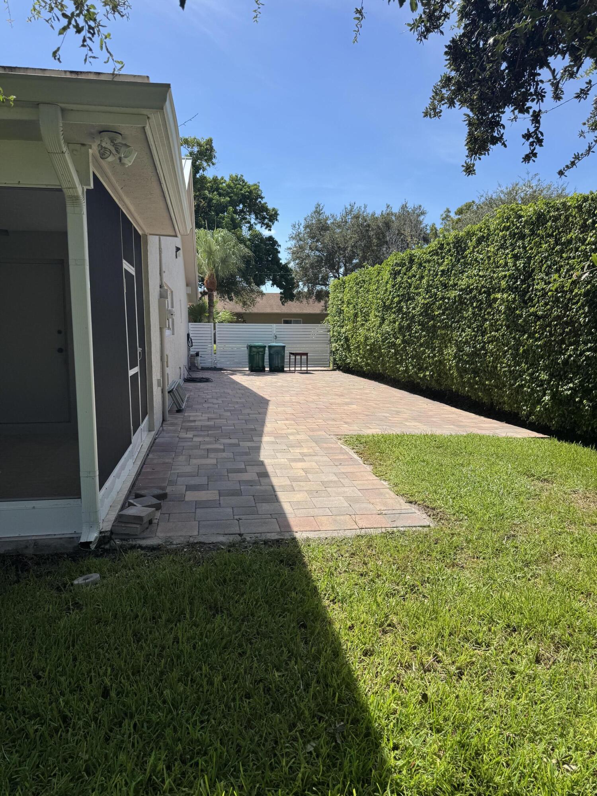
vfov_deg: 71.6
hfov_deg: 56.8
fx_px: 552
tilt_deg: -7.4
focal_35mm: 24
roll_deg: -0.2
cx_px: 298
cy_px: 398
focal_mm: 6.76
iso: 80
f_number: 1.78
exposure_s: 1/3247
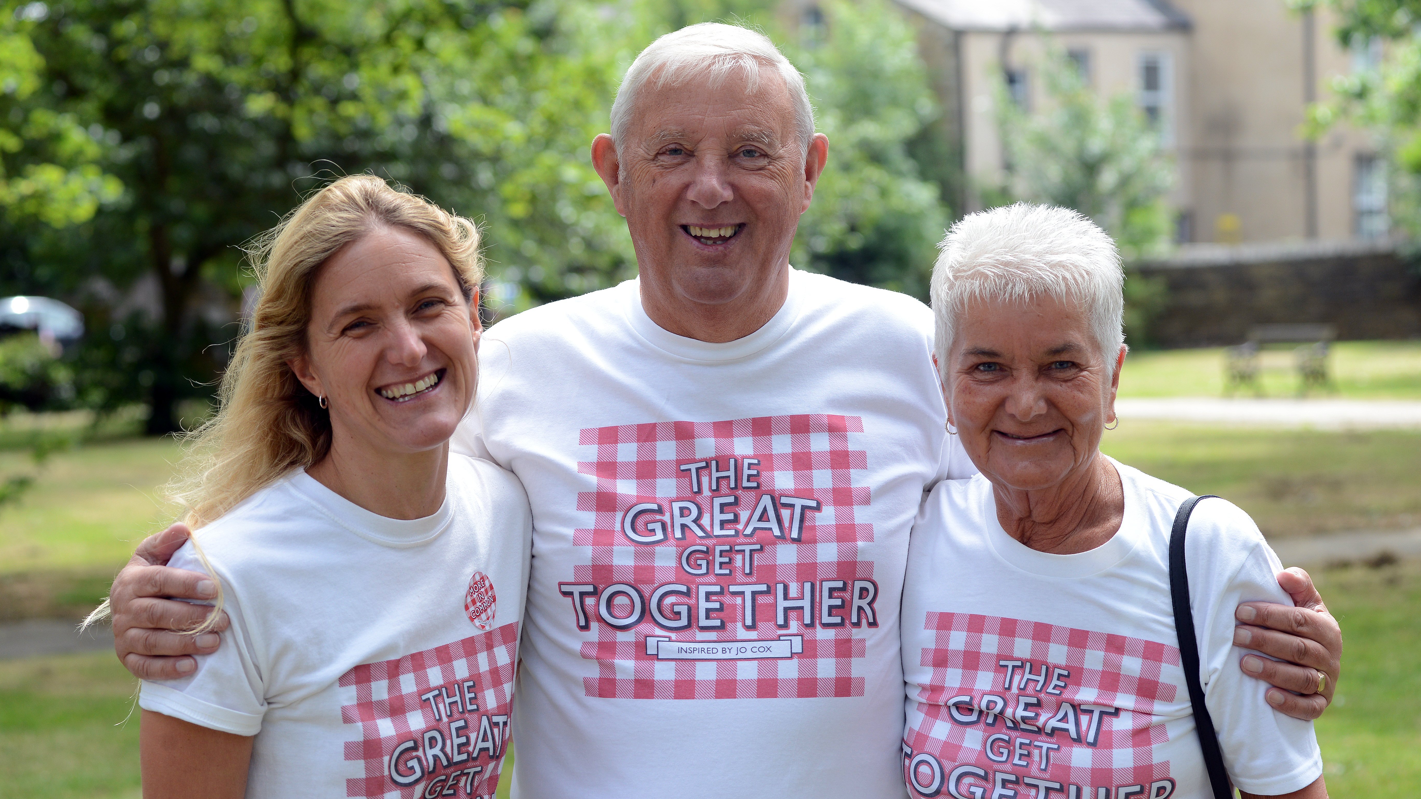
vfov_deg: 14.4
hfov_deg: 25.3
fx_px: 3165
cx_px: 709
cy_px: 427
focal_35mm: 84
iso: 400
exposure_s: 1/320
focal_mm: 80
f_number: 5.6
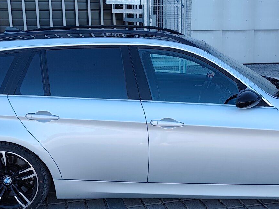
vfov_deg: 27.9
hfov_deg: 36.7
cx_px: 163
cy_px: 131
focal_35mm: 52
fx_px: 419
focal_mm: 6.19
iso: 50
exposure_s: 1/157
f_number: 1.65
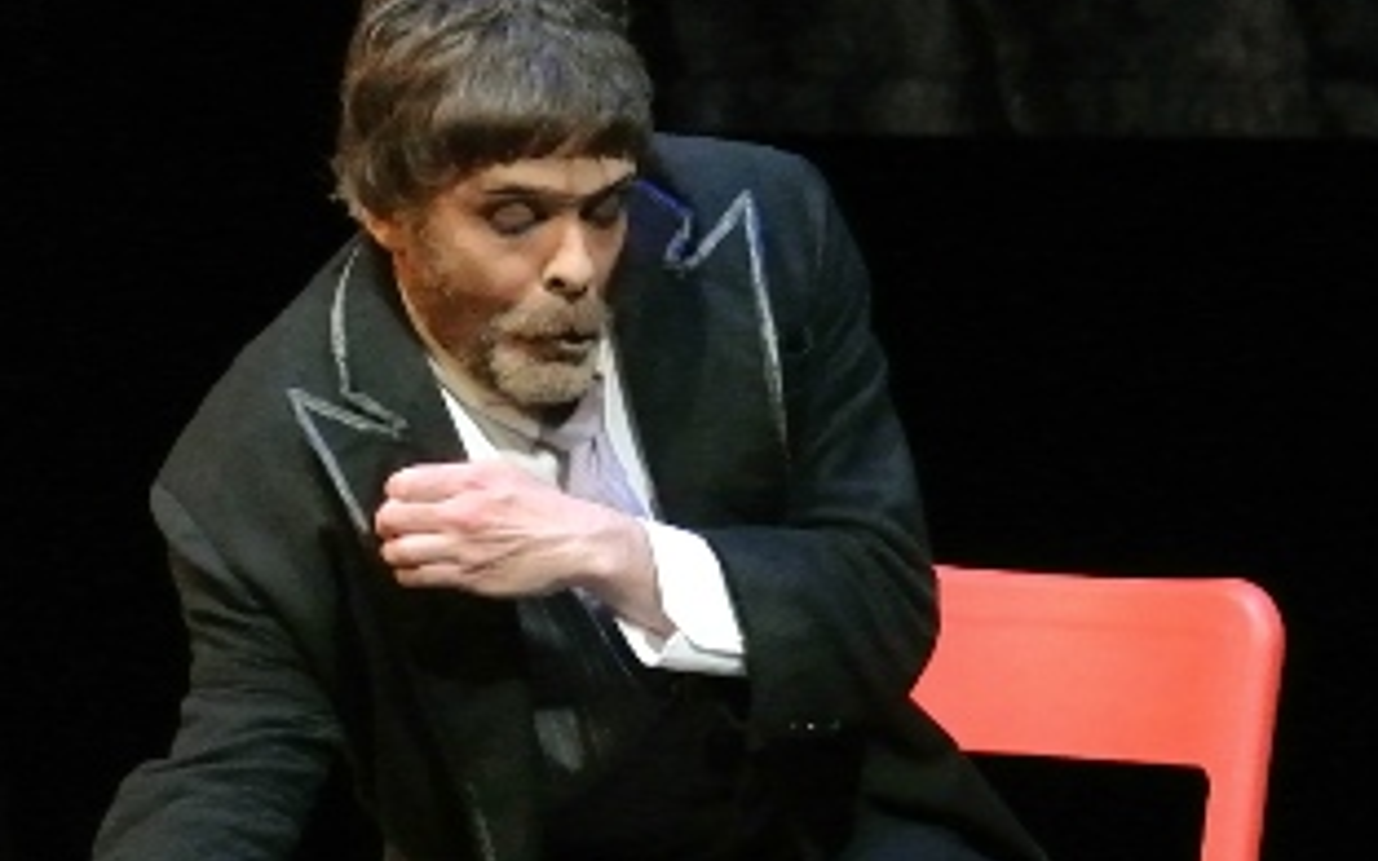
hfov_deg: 7.5
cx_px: 928
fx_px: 10440
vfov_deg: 4.7
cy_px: 718
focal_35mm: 278
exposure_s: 1/80
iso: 3200
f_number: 3.8
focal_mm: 39.8
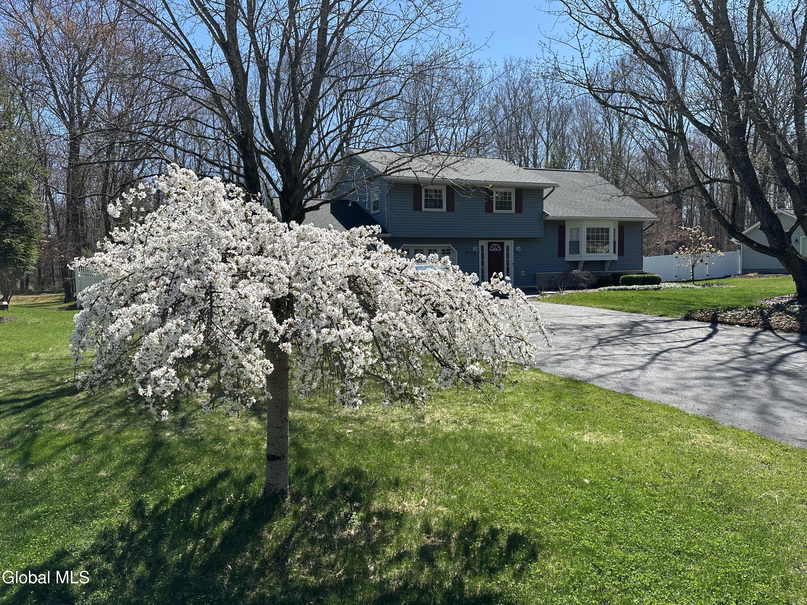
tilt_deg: -3.0
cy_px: 302
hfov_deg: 71.6
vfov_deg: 56.8
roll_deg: +1.3
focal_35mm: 24
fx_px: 560
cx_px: 404
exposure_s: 1/3717
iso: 80
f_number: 1.78
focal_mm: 6.86
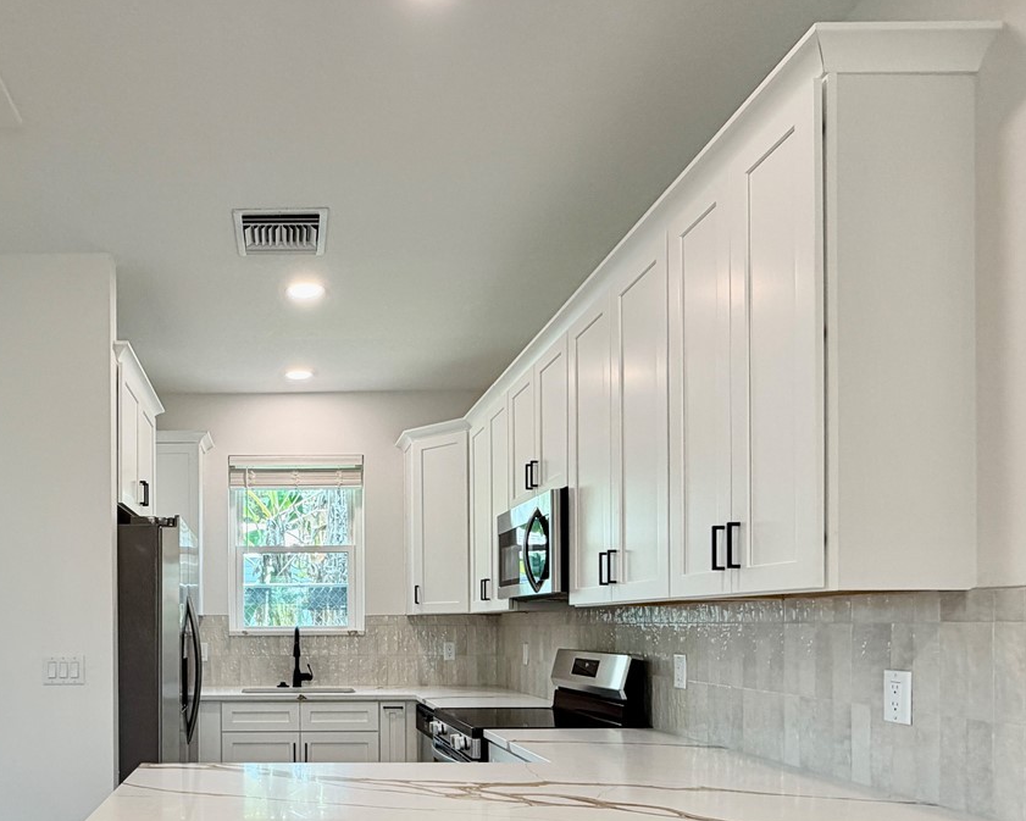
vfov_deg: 52.4
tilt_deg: +1.0
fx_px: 790
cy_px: 621
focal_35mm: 26
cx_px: 276
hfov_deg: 62.8
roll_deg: +0.3
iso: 100
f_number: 2.2
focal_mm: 2.22
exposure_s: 1/120
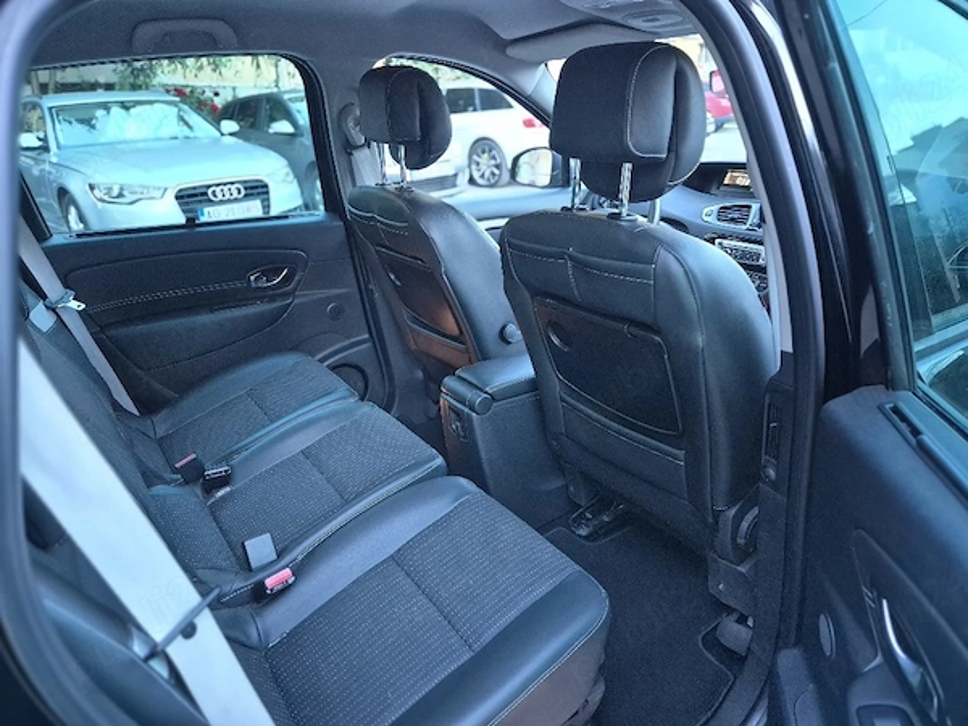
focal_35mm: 23
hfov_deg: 73.9
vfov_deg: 58.9
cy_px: 363
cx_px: 484
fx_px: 643
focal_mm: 5.4
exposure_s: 1/100
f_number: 1.8
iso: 1600
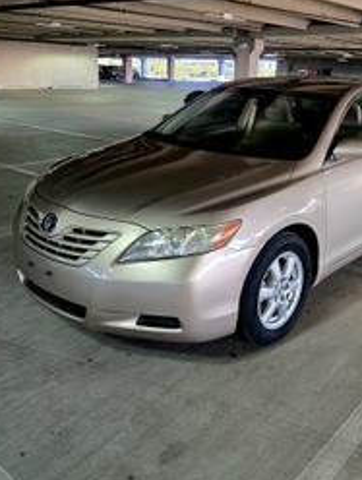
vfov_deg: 51.8
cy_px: 172
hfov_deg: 40.6
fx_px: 486
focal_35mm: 35
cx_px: 221
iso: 50
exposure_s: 1/61.3
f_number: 1.8
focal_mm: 5.4
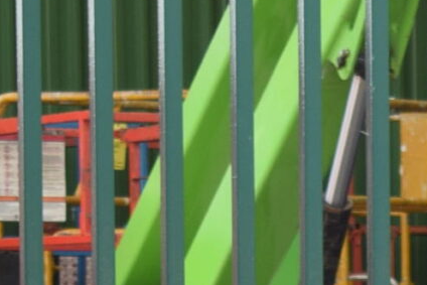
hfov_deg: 4.8
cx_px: 1062
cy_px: 806
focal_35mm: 417
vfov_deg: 3.2
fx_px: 4947
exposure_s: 1/160
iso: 400
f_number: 6.3
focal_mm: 46
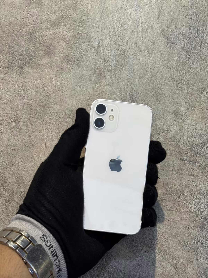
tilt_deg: +5.5
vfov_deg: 39.7
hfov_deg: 30.3
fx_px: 385
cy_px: 139
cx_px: 104
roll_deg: -15.5
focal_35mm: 48
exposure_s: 1/100
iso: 80
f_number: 1.78
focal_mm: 6.76
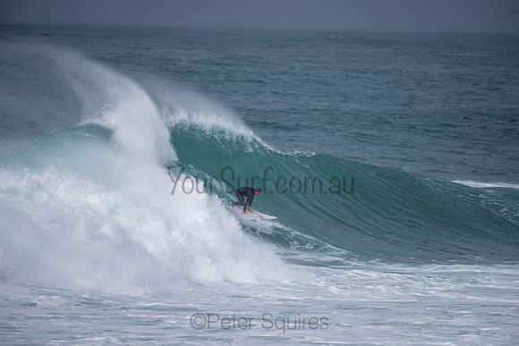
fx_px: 7766
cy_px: 173
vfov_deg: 2.6
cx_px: 260
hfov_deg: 3.8
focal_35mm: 539
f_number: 5.6
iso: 80
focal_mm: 500
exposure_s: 1/1000
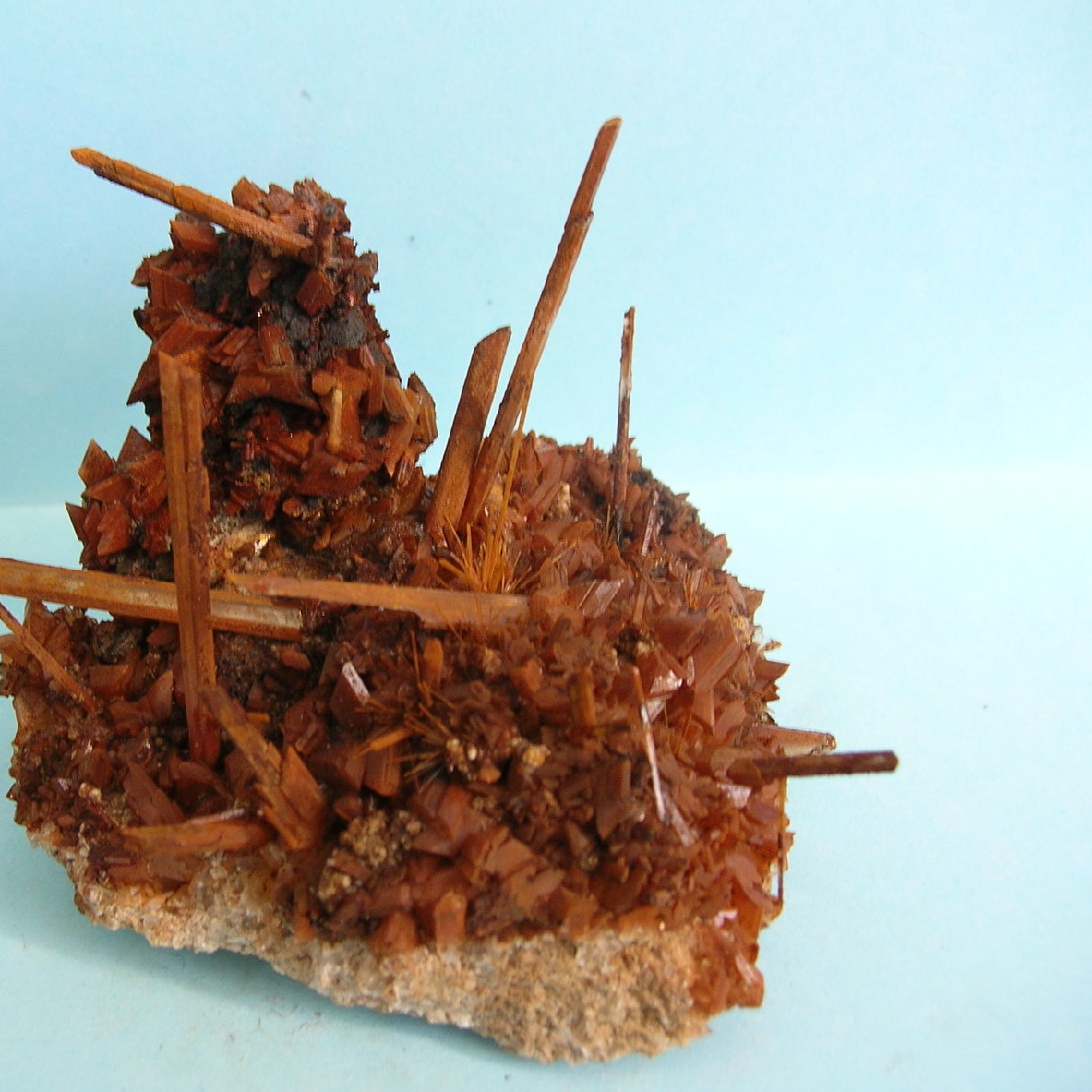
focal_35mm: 43
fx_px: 1535
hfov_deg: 38.7
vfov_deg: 39.2
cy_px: 550
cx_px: 366
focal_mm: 6
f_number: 2.7
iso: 50
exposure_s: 1/5.3
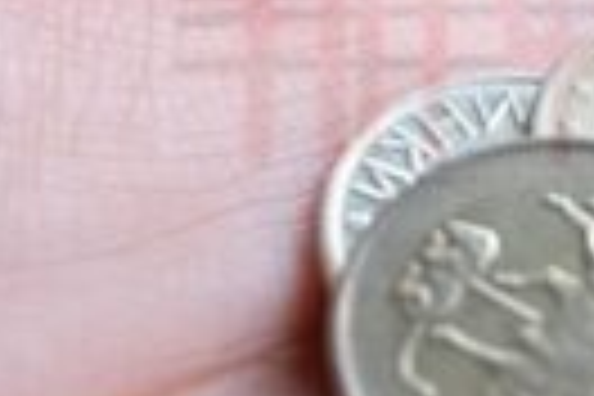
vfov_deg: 6.8
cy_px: -171
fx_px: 3300
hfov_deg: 10.2
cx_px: 603
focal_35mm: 200
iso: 400
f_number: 4.5
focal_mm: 25.6
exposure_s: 1/60
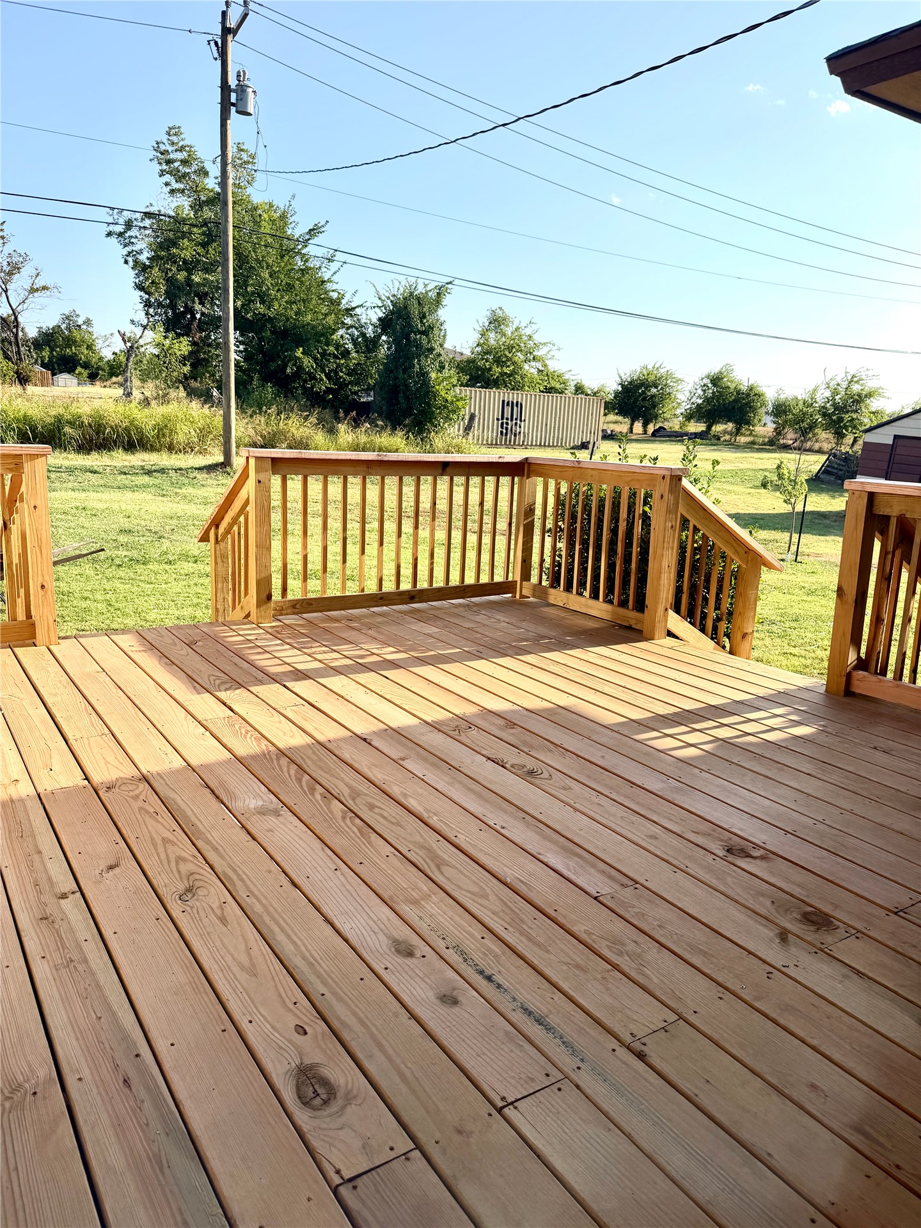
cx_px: 460
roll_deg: -1.3
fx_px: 851
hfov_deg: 56.8
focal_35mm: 24
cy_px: 614
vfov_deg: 71.6
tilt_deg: -12.8
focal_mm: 6.76
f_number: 1.78
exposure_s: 1/3145
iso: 80
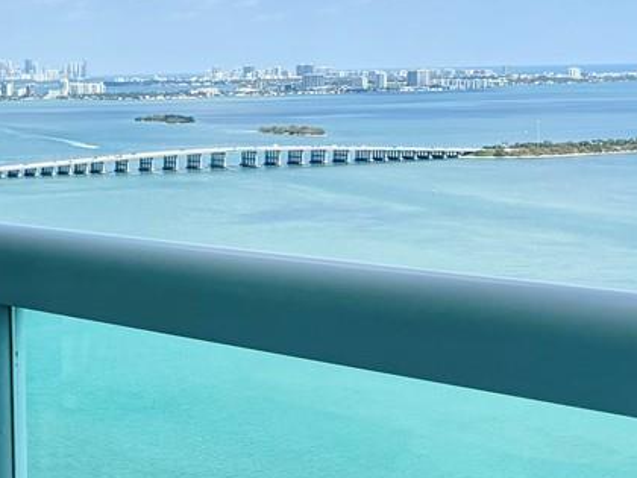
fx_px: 1822
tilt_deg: -5.1
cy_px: 228
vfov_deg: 14.9
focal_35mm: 99
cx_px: -5
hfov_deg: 19.3
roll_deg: +1.0
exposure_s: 1/3831
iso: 50
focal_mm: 5.96
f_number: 1.6
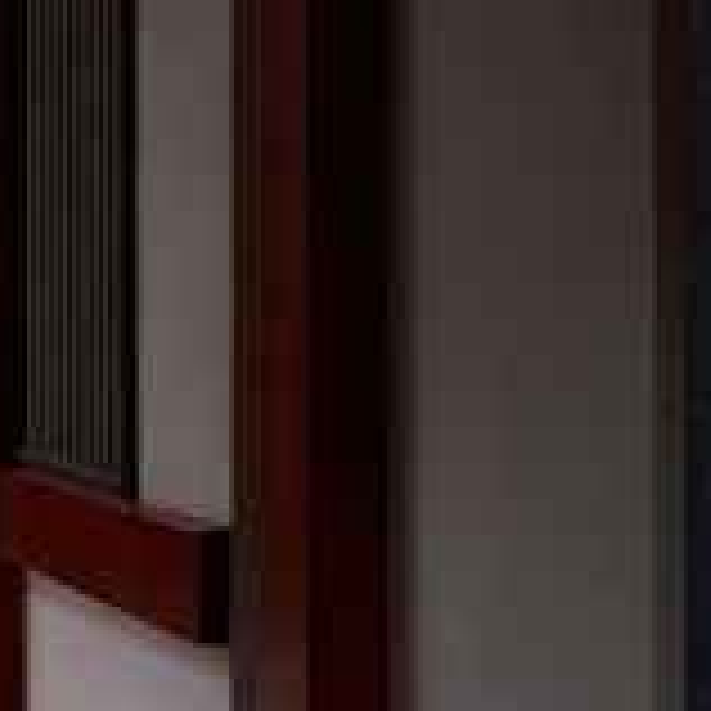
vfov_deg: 9.0
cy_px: 295
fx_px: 4508
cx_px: -634
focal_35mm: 194
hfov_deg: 8.6
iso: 400
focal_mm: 30
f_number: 6.4
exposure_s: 1/60
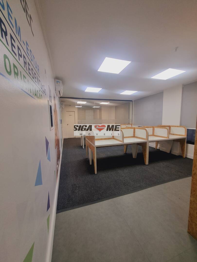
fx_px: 99
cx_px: 98
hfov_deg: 89.9
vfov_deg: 106.2
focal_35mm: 13
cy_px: 131
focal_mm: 1.74
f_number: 2.2
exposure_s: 1/60
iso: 64
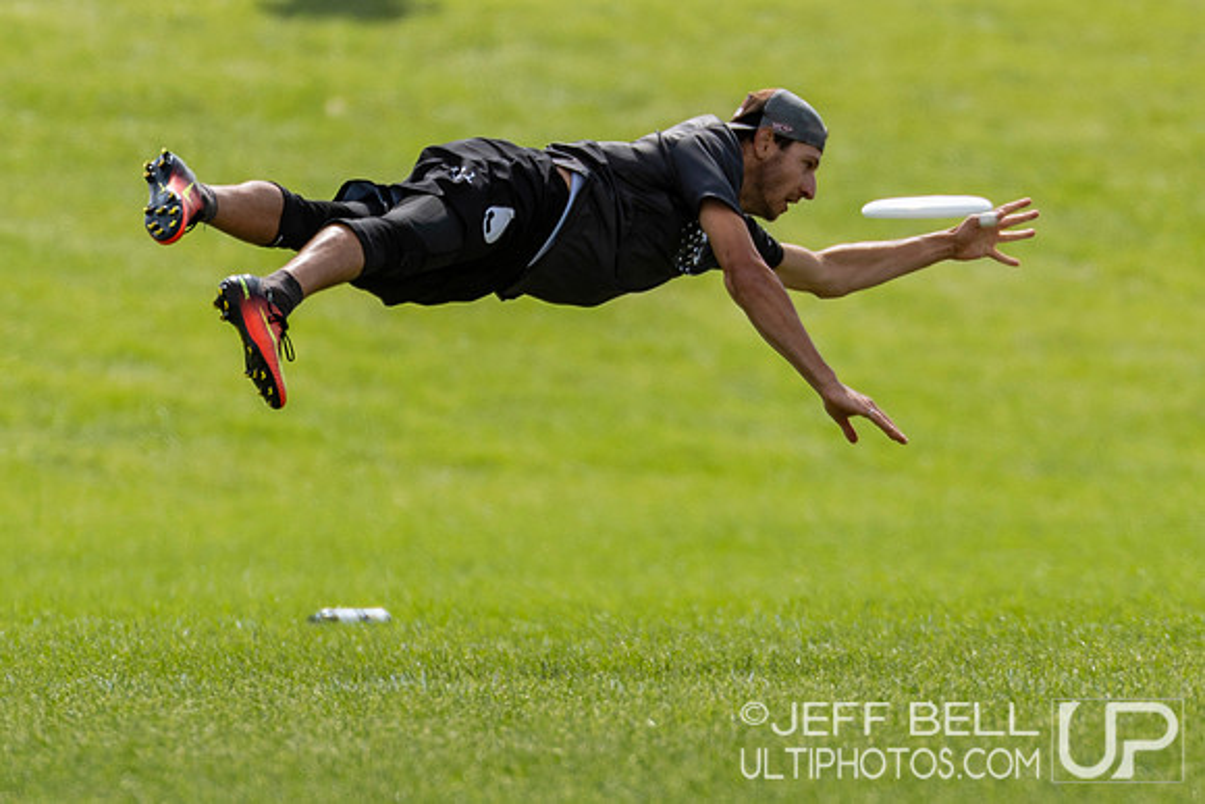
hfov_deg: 1.7
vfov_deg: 1.2
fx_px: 39507
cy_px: 344
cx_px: 713
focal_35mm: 1180
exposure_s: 1/1250
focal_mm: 400
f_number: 4
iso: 125
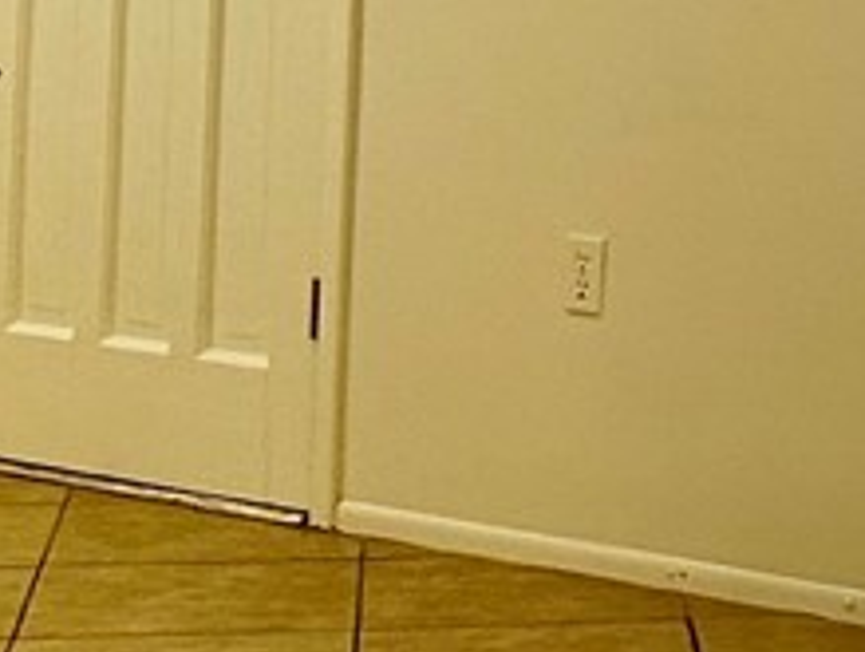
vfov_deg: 8.3
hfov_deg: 10.7
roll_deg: -2.3
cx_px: 1469
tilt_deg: +0.1
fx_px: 4380
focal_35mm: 175
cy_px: -415
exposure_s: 1/120
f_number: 1.78
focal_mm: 6.86
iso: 125
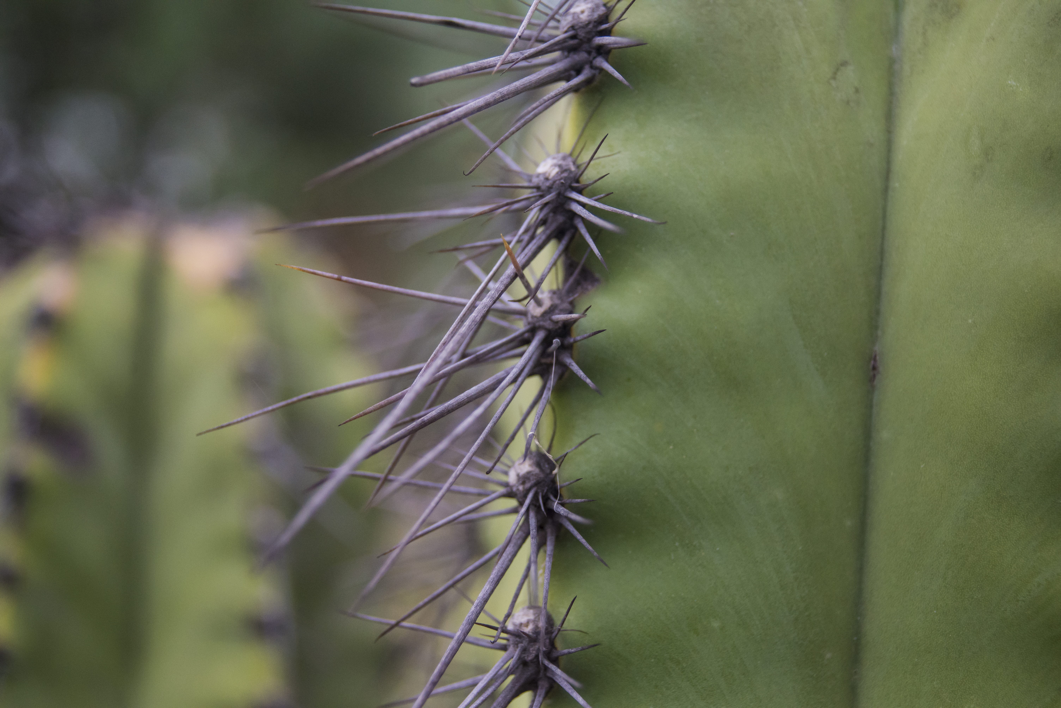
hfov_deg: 25.4
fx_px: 2359
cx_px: 530
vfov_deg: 17.1
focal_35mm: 80
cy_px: 354
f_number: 5.6
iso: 3200
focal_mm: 80
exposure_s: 1/4000
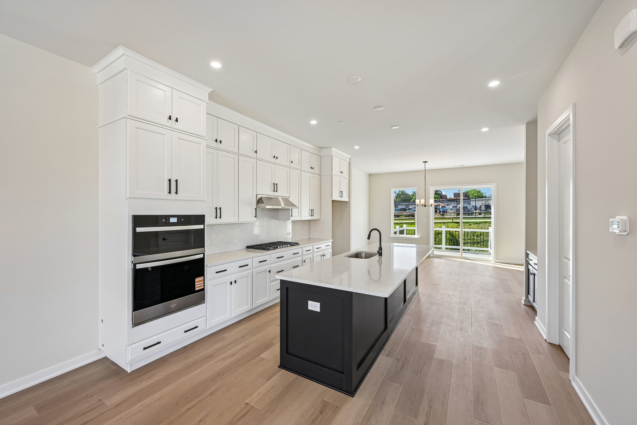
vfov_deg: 81.2
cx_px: 318
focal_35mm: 14
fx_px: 248
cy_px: 212
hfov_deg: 104.3
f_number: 8
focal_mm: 14
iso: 110
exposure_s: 1/15
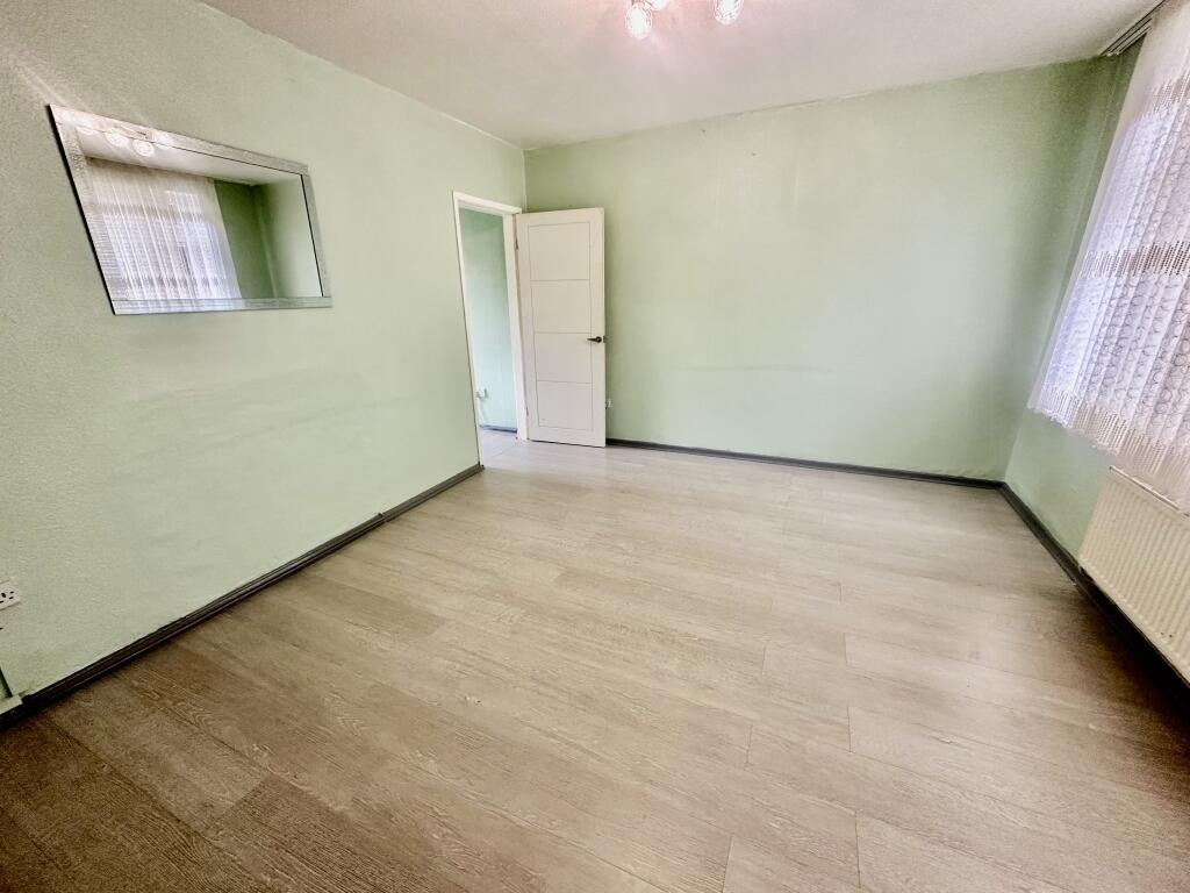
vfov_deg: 85.7
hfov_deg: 102.1
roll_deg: +1.3
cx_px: 595
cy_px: 446
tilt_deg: -17.8
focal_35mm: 14
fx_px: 481
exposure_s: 1/100
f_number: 2.2
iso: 200
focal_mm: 2.22
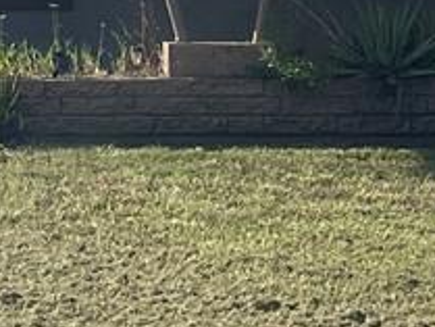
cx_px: -271
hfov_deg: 9.9
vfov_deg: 7.6
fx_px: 2402
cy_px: -173
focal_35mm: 191
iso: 32
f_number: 1.6
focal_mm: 5.1
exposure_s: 1/4049
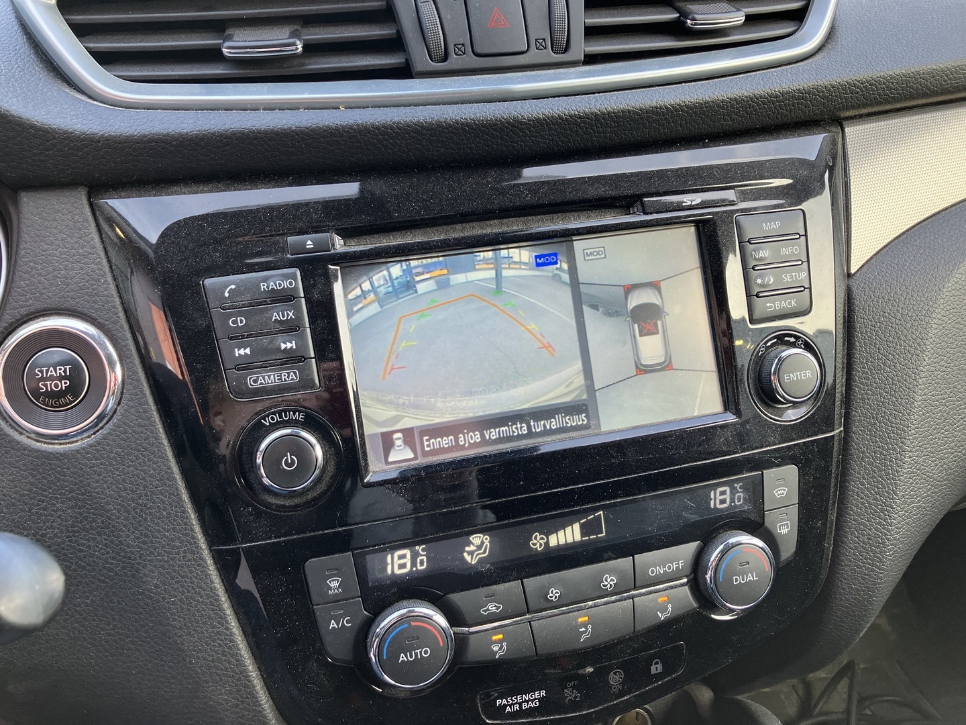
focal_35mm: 28
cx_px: 483
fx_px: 781
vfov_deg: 49.7
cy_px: 362
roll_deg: +2.4
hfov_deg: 63.4
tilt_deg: -29.8
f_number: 1.8
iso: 80
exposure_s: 1/121
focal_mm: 3.99
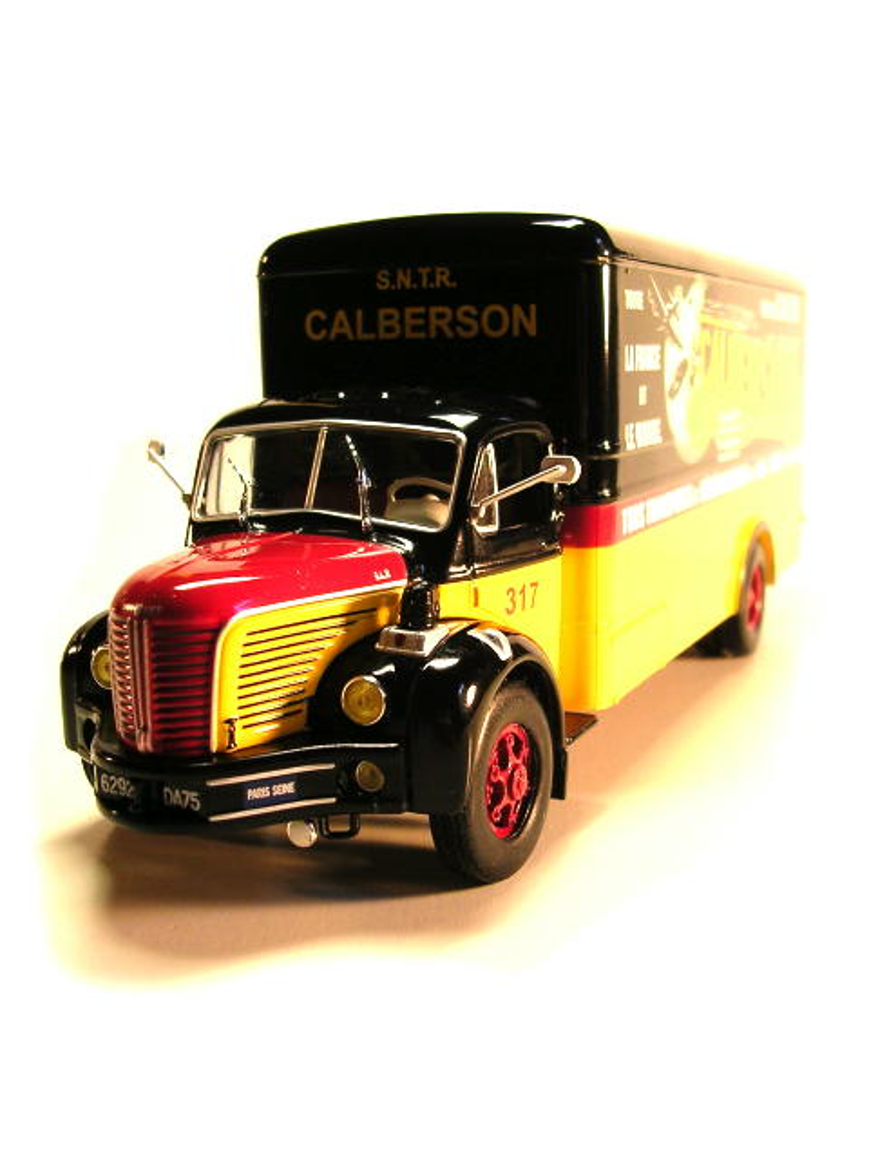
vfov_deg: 49.0
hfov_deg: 37.7
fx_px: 1272
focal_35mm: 38
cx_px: 434
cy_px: 579
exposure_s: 1/121
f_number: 2.8
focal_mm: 5.8
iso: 100
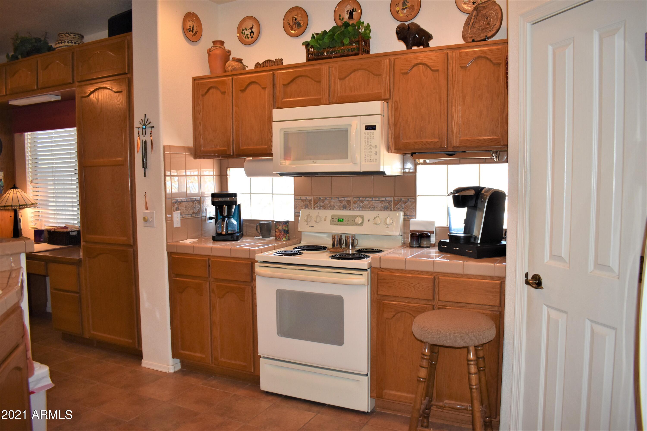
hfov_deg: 67.4
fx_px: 485
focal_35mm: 27
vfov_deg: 47.9
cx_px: 324
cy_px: 216
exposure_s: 1/200
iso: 800
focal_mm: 18
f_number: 4
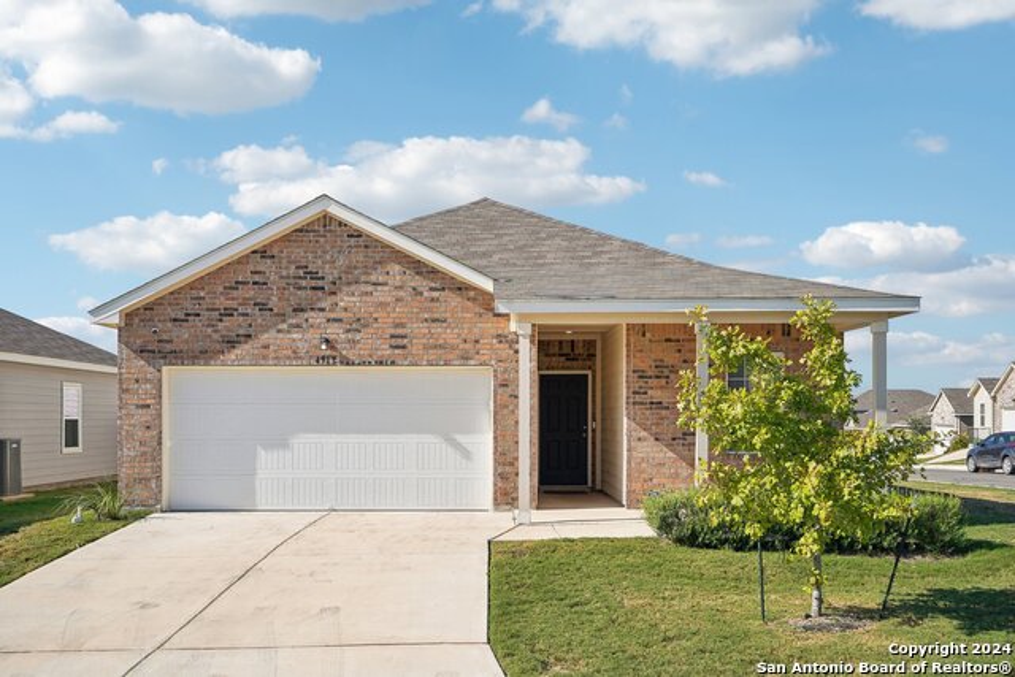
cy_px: 338
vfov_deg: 37.9
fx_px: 987
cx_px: 508
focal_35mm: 35
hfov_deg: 54.4
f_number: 8
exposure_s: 1/500
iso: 100
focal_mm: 35
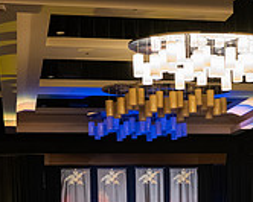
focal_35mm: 80
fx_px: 599
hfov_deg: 23.8
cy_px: 216
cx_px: 116
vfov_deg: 18.5
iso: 3600
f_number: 2.8
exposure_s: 1/200
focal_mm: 24
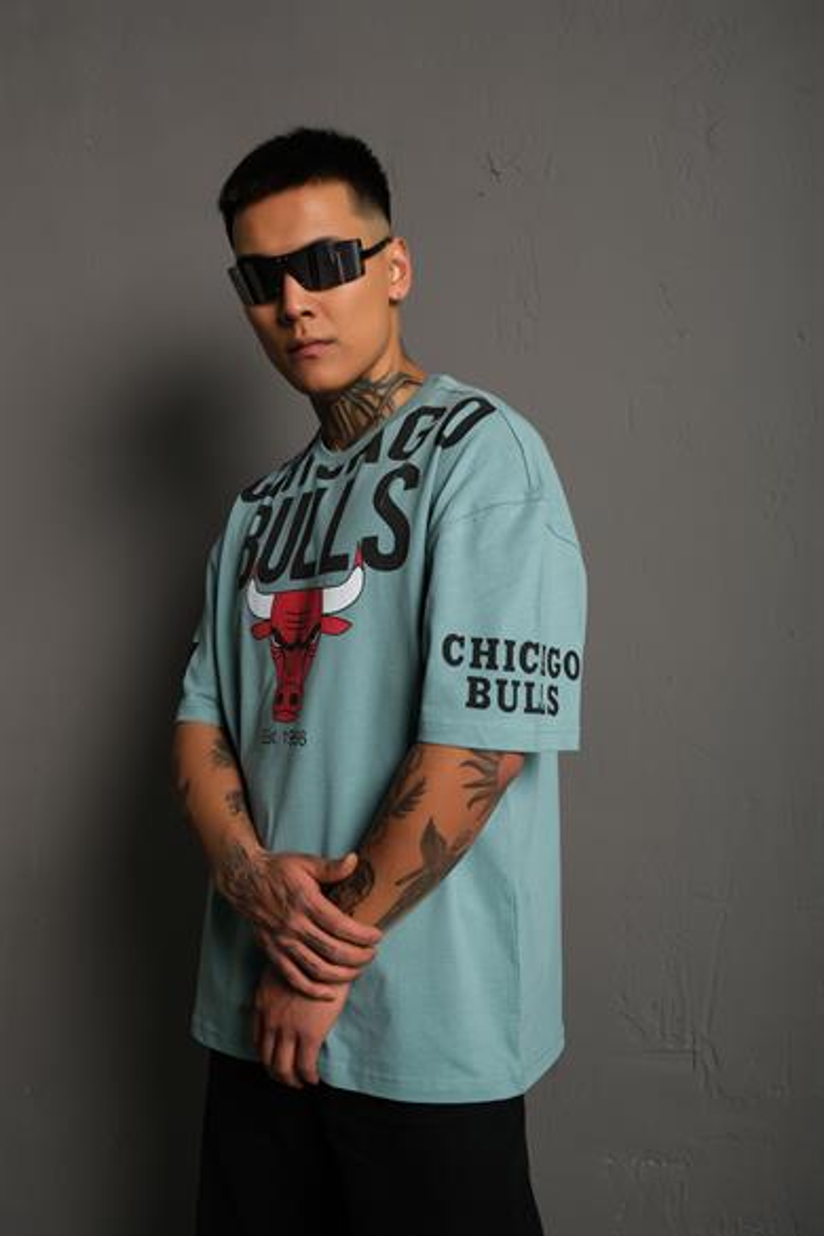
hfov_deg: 37.9
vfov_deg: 54.4
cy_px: 618
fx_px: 1202
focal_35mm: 35
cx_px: 412
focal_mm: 23.3
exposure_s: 1/160
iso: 160
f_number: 5
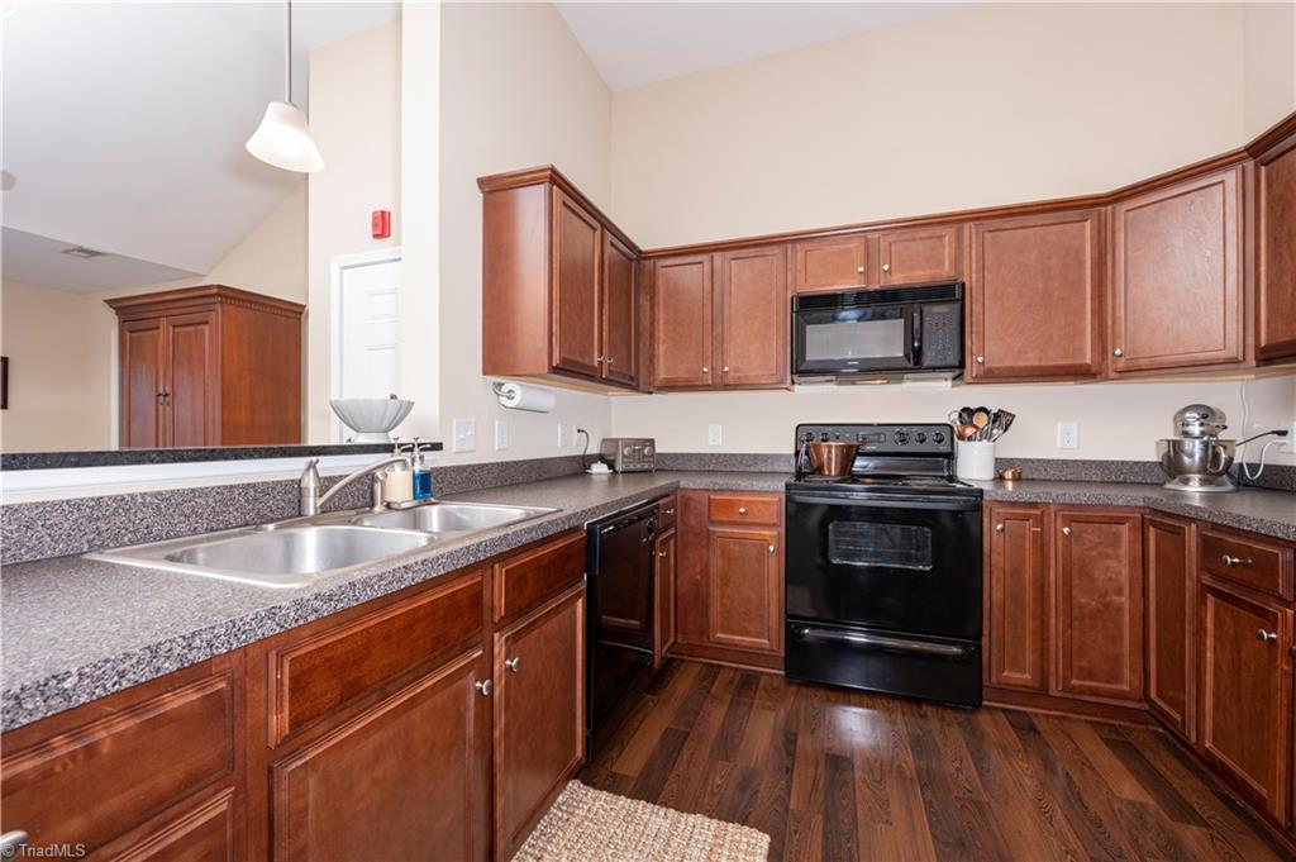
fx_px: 504
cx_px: 648
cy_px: 431
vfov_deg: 81.1
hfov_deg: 104.3
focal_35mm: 14
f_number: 8
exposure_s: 1/60
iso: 500
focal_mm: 14
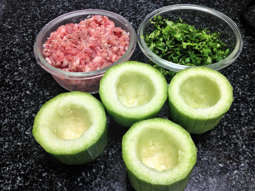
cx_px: 128
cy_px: 96
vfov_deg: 43.0
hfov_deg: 55.3
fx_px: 243
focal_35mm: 33
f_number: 2.4
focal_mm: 4.12
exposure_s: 1/60
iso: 50
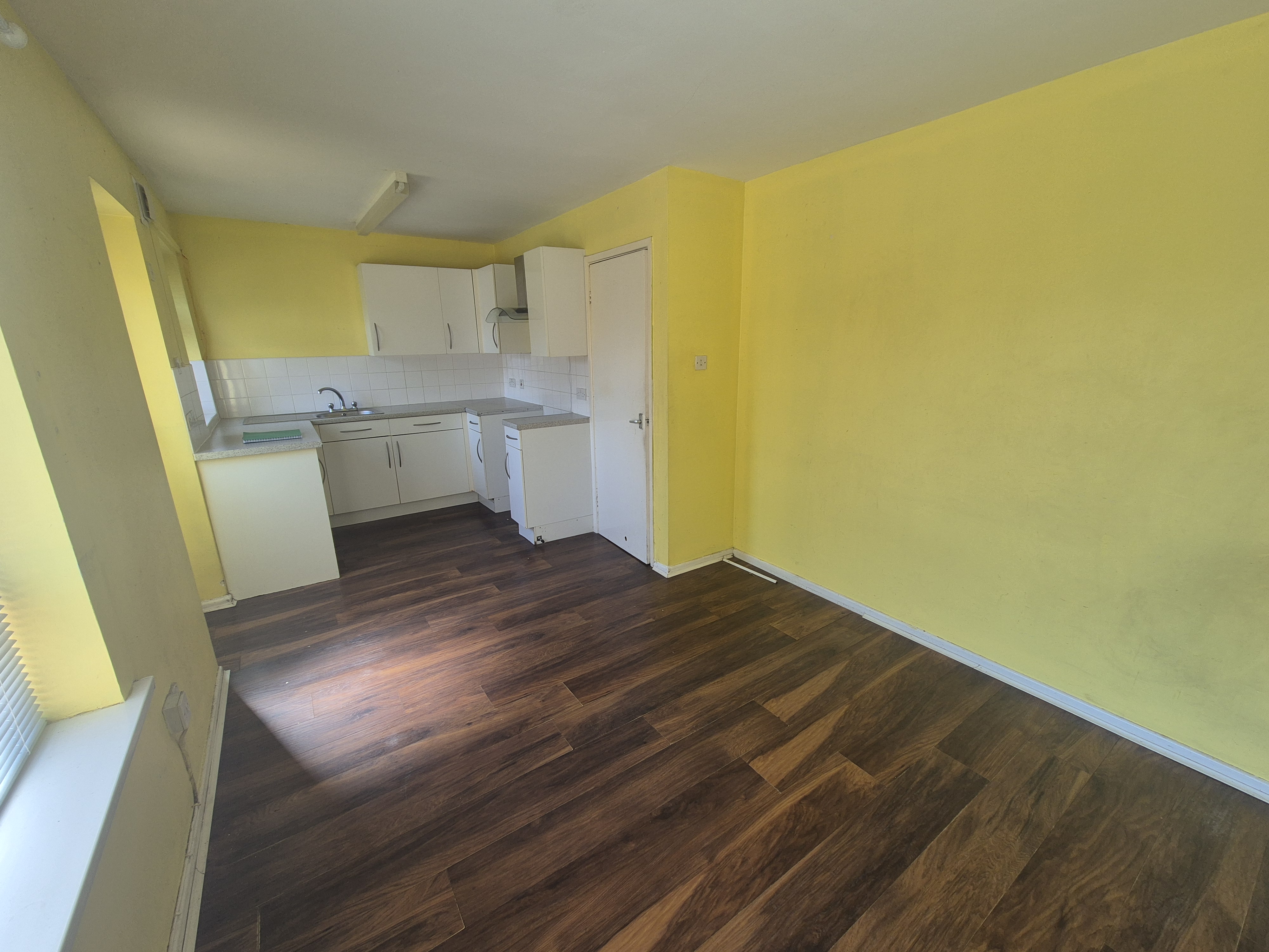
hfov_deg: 106.2
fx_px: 477
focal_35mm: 13
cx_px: 634
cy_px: 476
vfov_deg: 89.9
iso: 50
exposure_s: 1/100
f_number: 2.2
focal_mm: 2.2
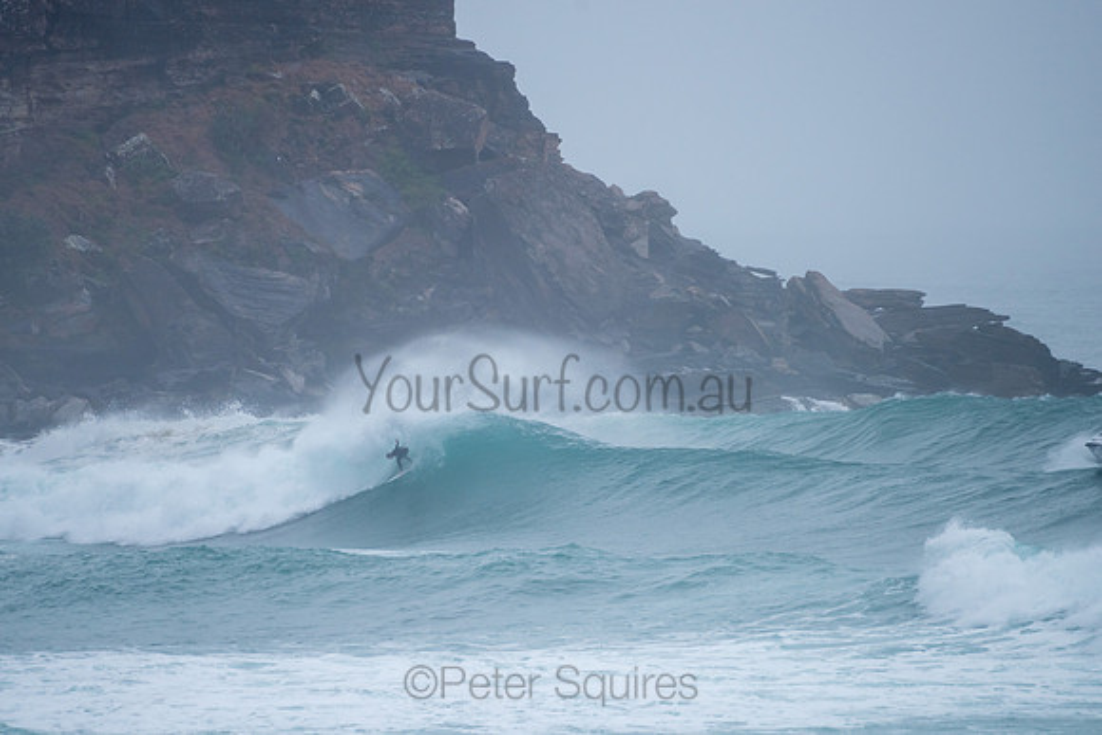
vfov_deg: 2.2
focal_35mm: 613
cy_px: 340
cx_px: 528
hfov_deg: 3.4
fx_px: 18775
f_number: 5.6
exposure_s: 1/1250
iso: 280
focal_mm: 500
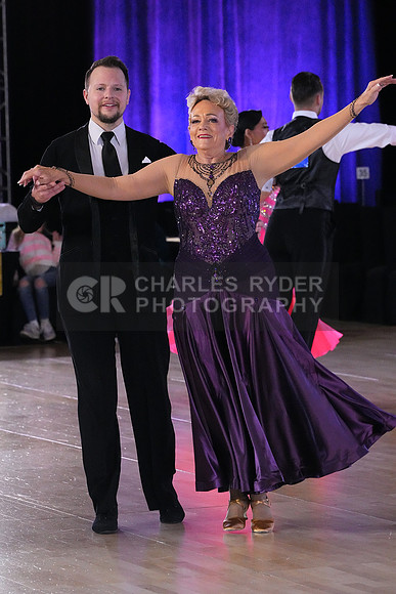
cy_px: 297
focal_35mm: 195
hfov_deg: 7.0
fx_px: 3215
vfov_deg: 10.5
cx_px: 198
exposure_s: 1/400
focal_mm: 195
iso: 16000
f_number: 8
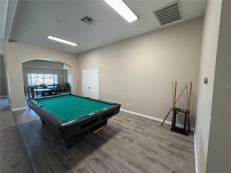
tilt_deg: -5.6
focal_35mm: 14
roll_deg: -0.7
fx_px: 93
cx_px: 116
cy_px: 86
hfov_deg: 102.1
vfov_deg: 85.7
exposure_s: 1/60
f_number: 2.2
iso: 200
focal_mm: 2.22
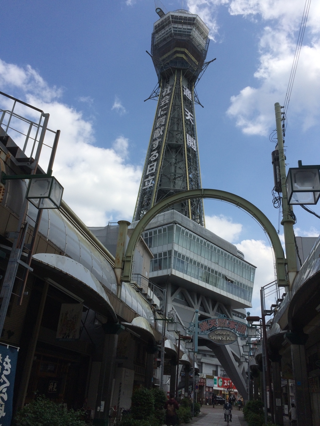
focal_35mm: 29
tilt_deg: +25.7
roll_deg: -2.4
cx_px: 160
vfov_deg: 61.7
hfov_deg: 48.2
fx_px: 357
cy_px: 213
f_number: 2.2
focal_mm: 4.15
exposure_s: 1/3165
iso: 32
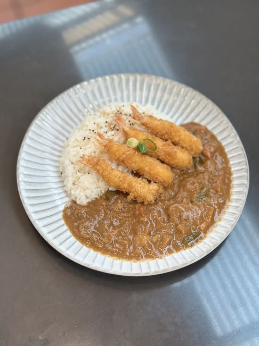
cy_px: 173
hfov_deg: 30.3
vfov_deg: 39.7
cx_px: 130
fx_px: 479
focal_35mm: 48
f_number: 1.78
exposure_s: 1/187
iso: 80
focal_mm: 6.86
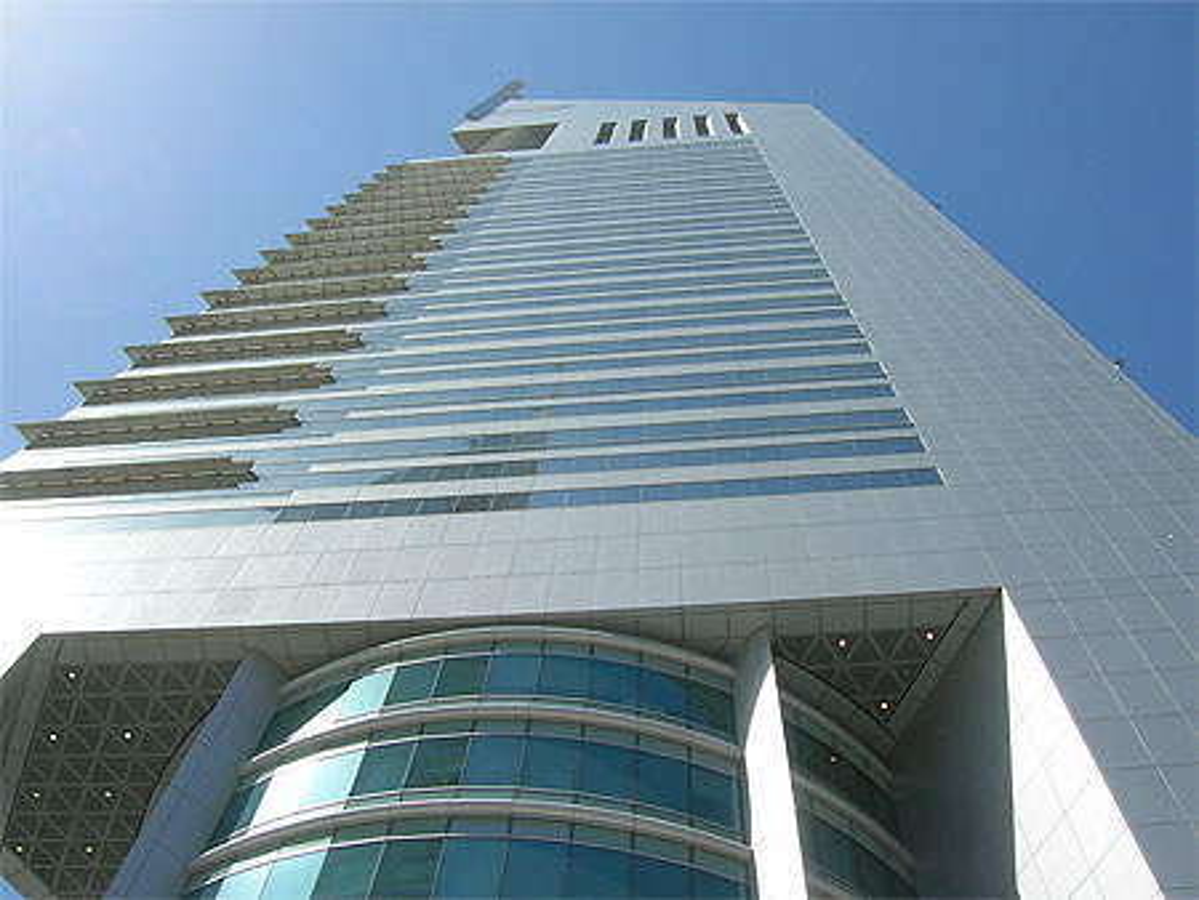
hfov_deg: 53.9
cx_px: 600
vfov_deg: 41.8
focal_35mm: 34
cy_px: 450
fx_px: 1178
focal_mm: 5.7
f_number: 4.9
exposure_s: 1/505
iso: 50
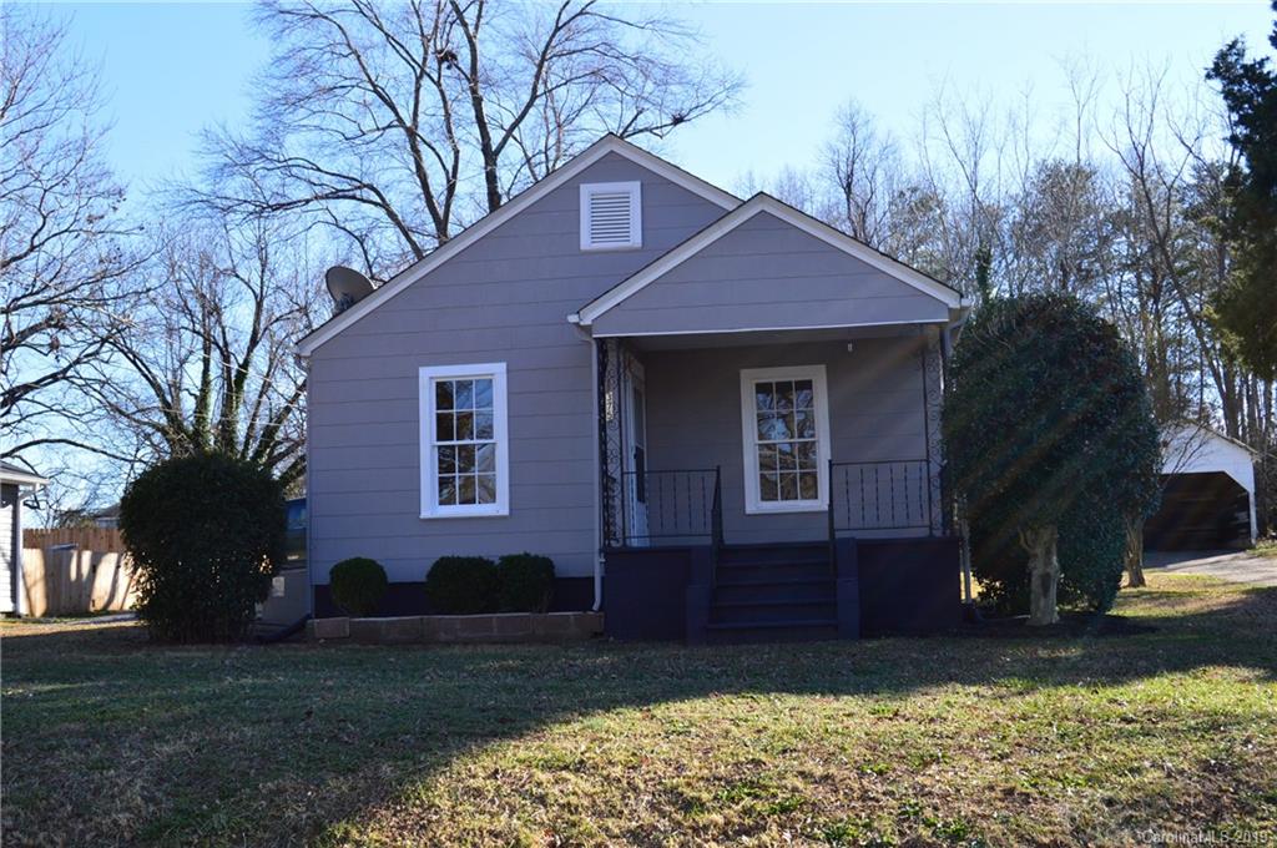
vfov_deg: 34.1
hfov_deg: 49.6
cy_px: 424
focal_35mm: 39
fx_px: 1382
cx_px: 638
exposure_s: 1/250
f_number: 10
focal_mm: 26
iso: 400
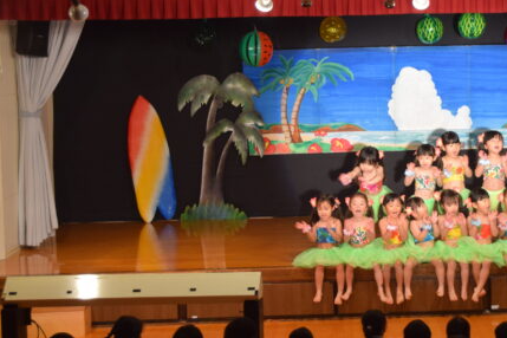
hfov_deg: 14.9
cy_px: 157
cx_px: 399
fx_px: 1927
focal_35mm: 137
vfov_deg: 10.0
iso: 900
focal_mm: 55
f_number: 4.8
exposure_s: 1/60
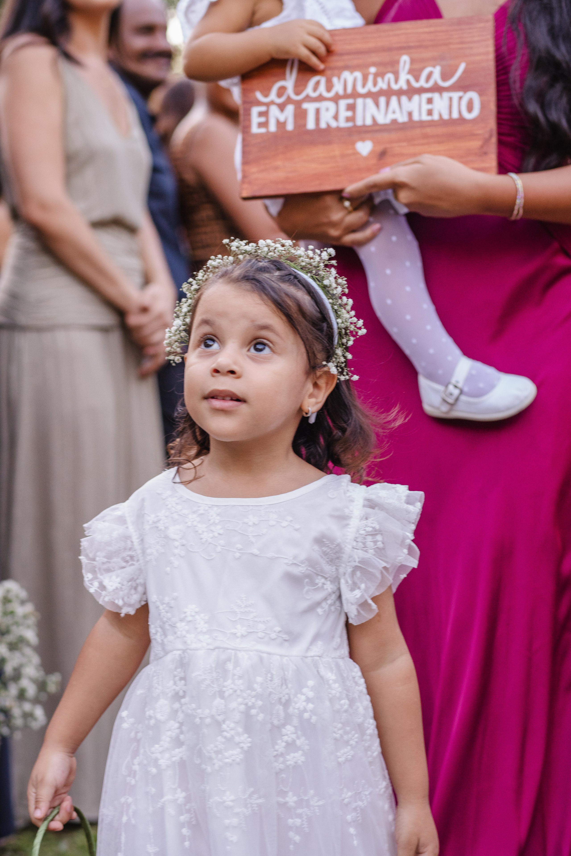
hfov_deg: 16.1
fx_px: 2021
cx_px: 286
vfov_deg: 23.9
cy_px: 428
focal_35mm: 85
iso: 1600
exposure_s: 1/320
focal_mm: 85
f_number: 4.5
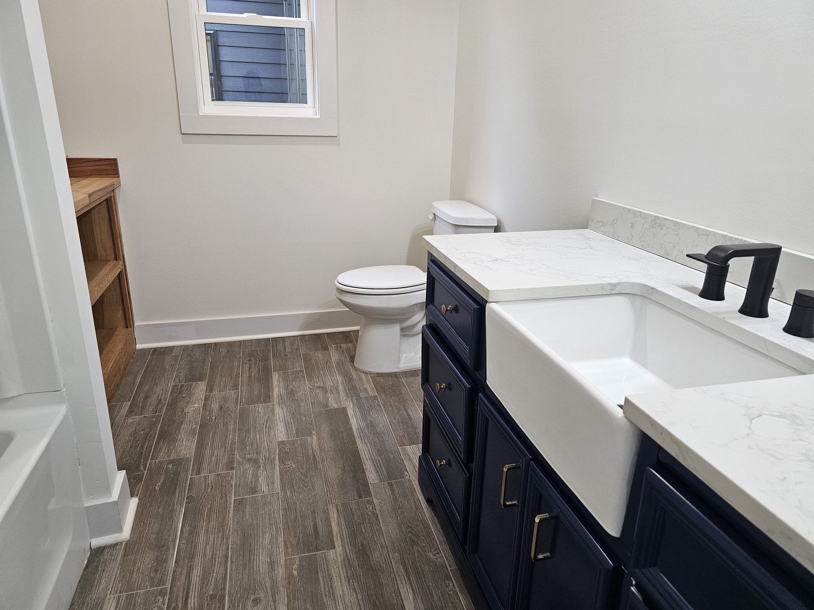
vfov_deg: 58.9
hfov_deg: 73.9
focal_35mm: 23
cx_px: 407
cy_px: 305
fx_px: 541
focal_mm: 6.3
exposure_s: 1/120
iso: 200
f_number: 1.7
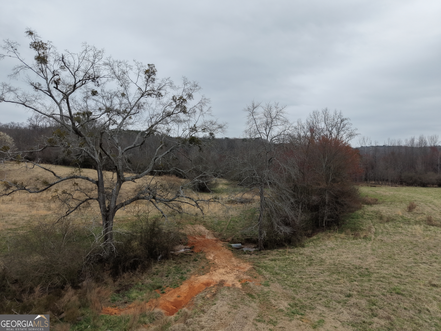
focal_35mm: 23
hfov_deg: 73.9
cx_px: 220
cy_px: 166
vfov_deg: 58.9
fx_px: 293
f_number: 1.8
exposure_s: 1/4000
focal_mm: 8.67
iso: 280
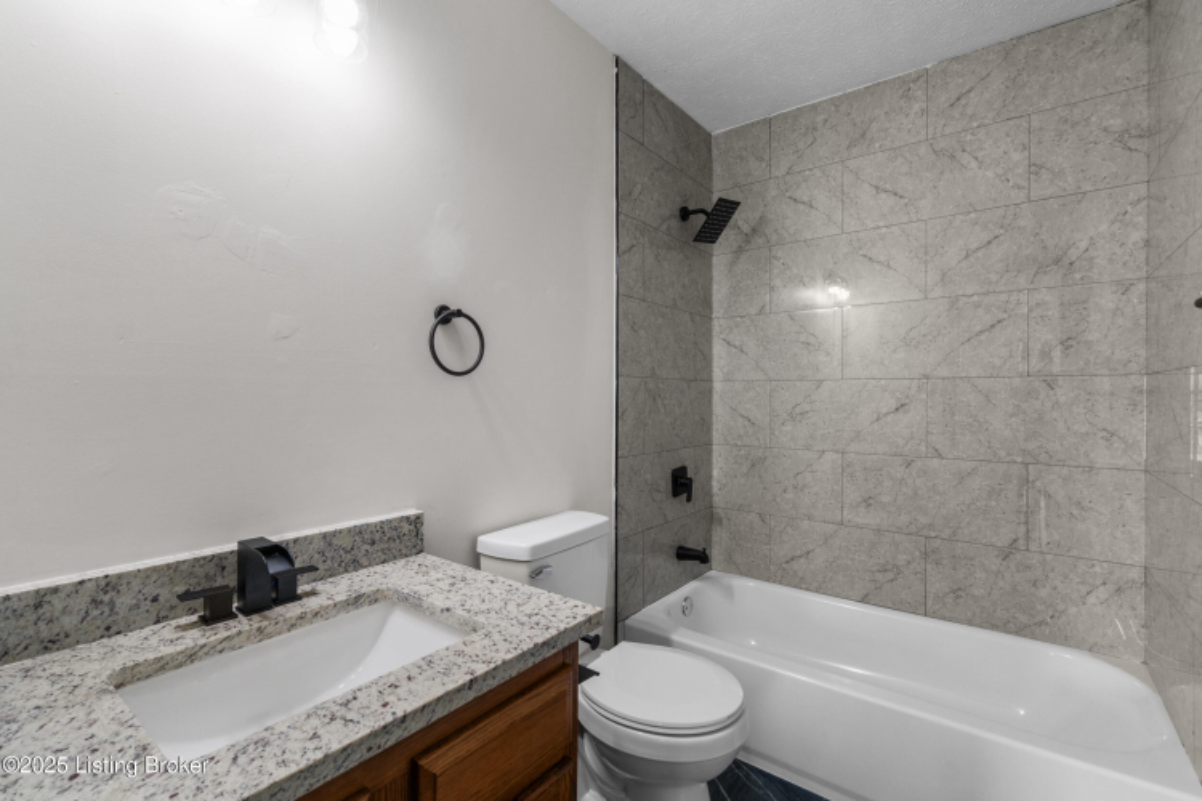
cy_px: 400
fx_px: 501
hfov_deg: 100.4
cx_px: 601
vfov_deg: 77.3
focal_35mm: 15
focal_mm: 10
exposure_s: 1/4
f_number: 8
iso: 400
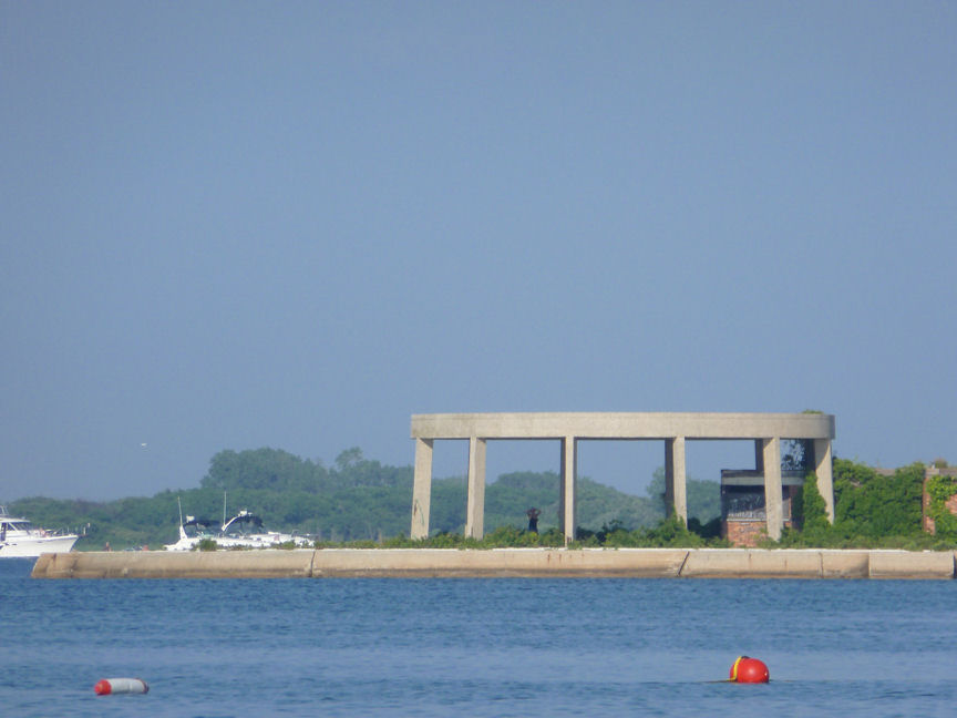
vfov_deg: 3.1
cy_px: 359
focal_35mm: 480
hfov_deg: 4.1
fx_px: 13270
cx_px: 478
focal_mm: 68.8
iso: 100
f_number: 5.9
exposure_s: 1/400
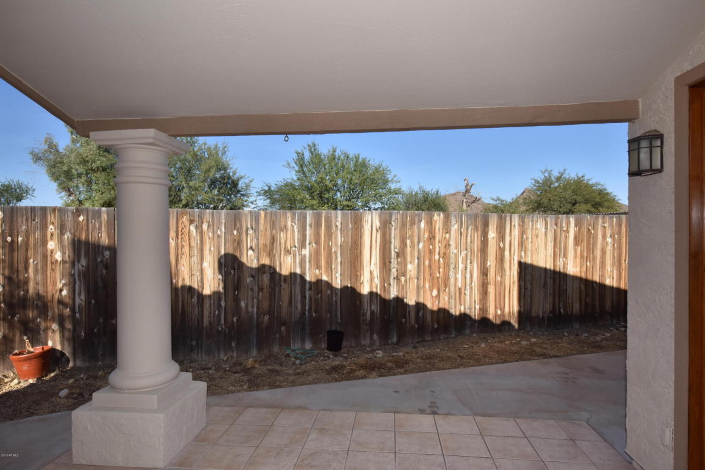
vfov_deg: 59.5
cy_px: 235
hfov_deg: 81.2
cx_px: 352
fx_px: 411
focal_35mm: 21
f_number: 22
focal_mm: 21
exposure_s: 1/250
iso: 400
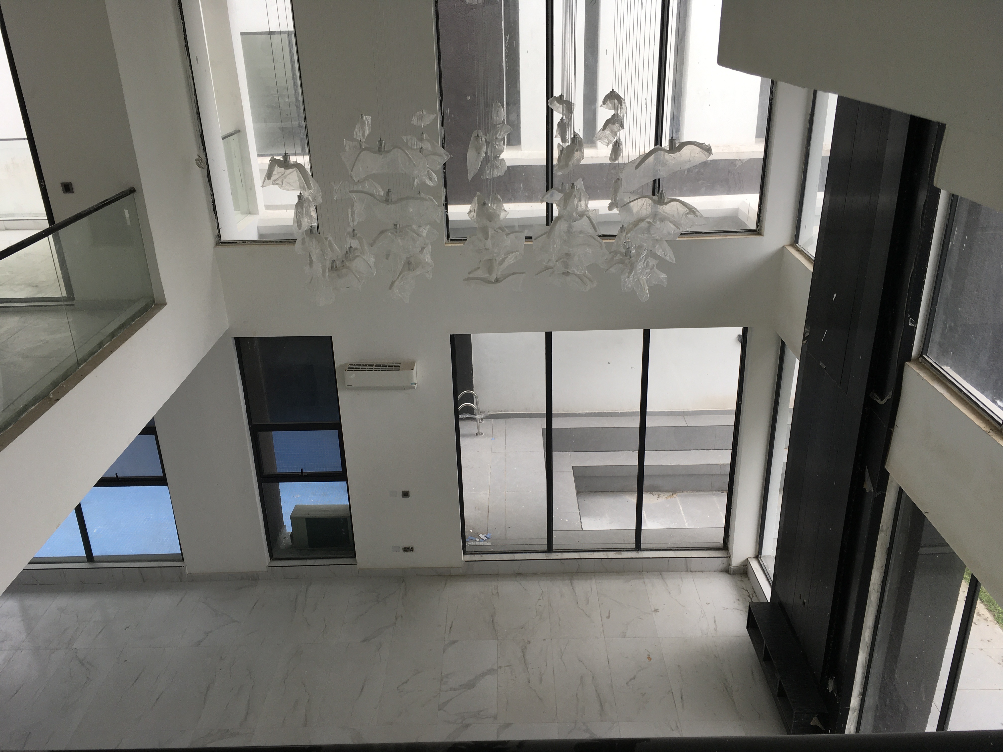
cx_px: 502
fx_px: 840
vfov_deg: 48.2
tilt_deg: -23.0
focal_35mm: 29
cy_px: 376
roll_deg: +1.4
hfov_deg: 61.7
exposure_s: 1/119
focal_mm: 4.15
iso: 25
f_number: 2.2
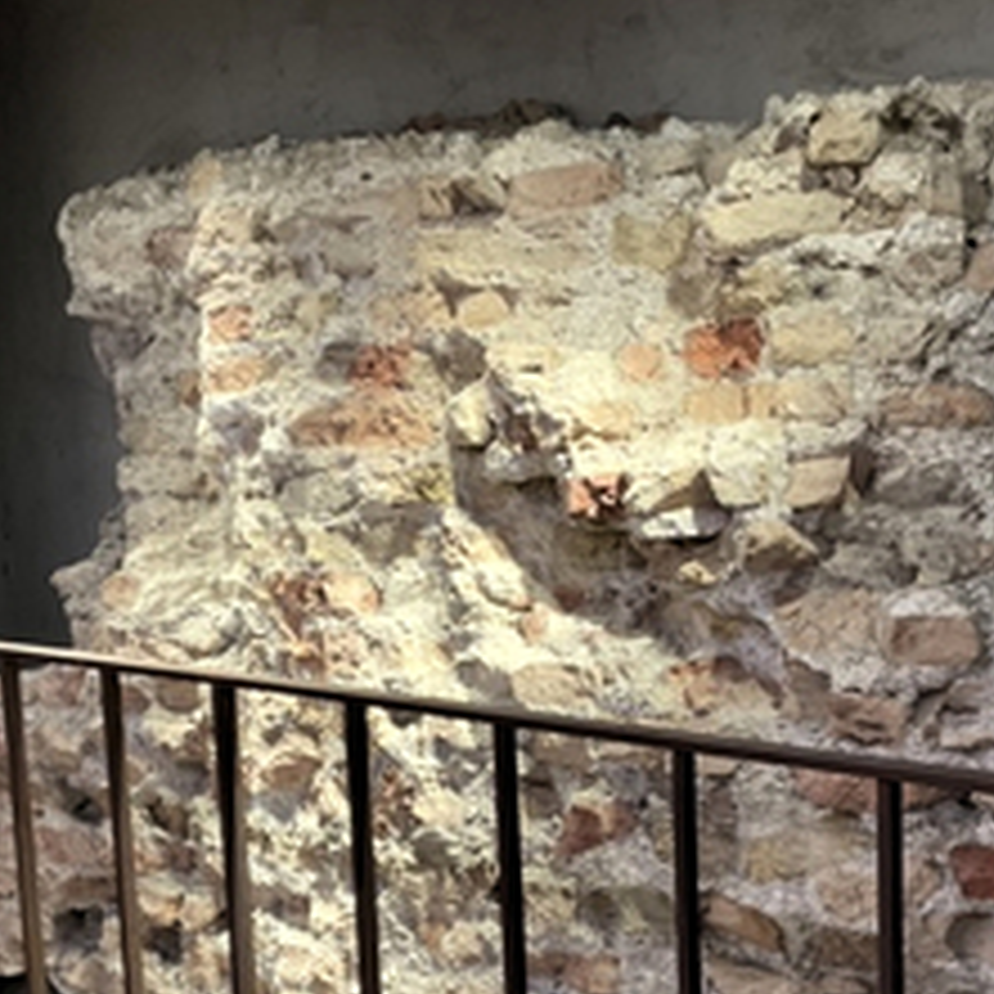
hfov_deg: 33.4
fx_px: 1657
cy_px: 654
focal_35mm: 51
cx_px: 531
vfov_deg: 33.1
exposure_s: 1/50
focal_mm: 3
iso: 64
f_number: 1.8
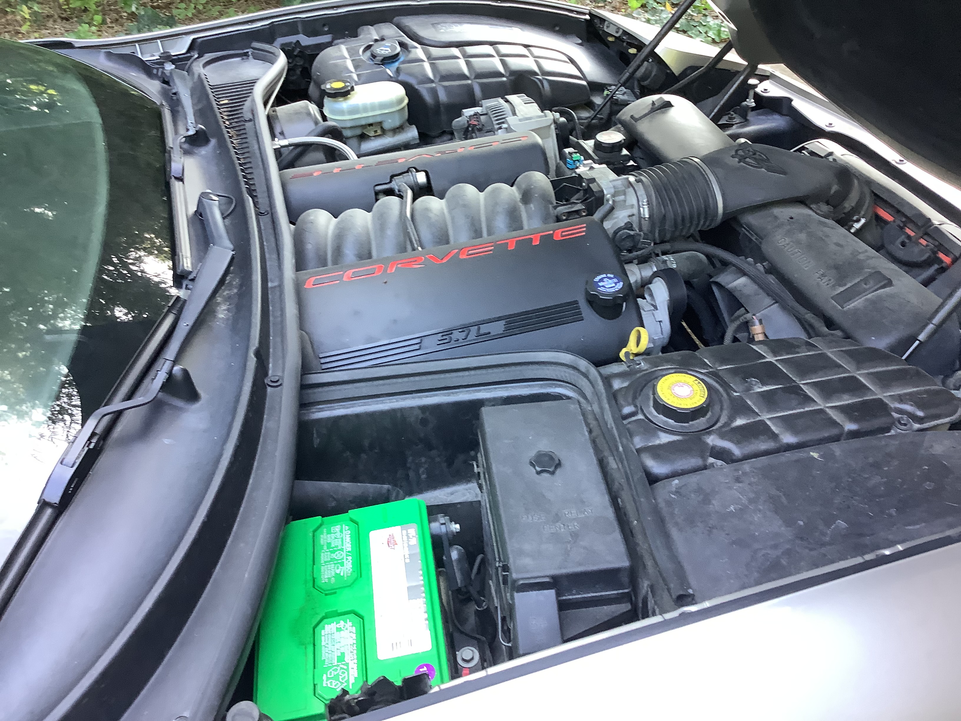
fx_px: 861
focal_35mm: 31
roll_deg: +0.4
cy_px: 360
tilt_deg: -43.6
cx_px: 480
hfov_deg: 58.4
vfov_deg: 45.4
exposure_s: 1/60
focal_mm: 3.3
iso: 125
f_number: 2.4
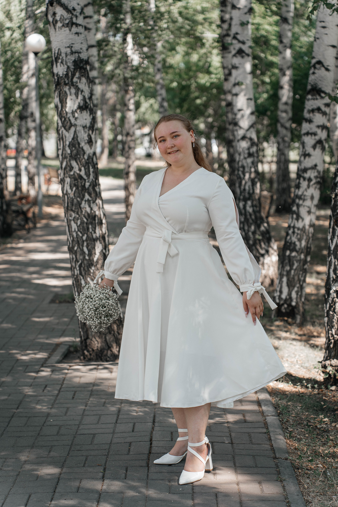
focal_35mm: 75
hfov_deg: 18.2
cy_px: 254
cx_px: 169
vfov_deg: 27.0
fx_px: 1056
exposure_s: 1/160
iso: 50
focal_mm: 75
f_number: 3.2
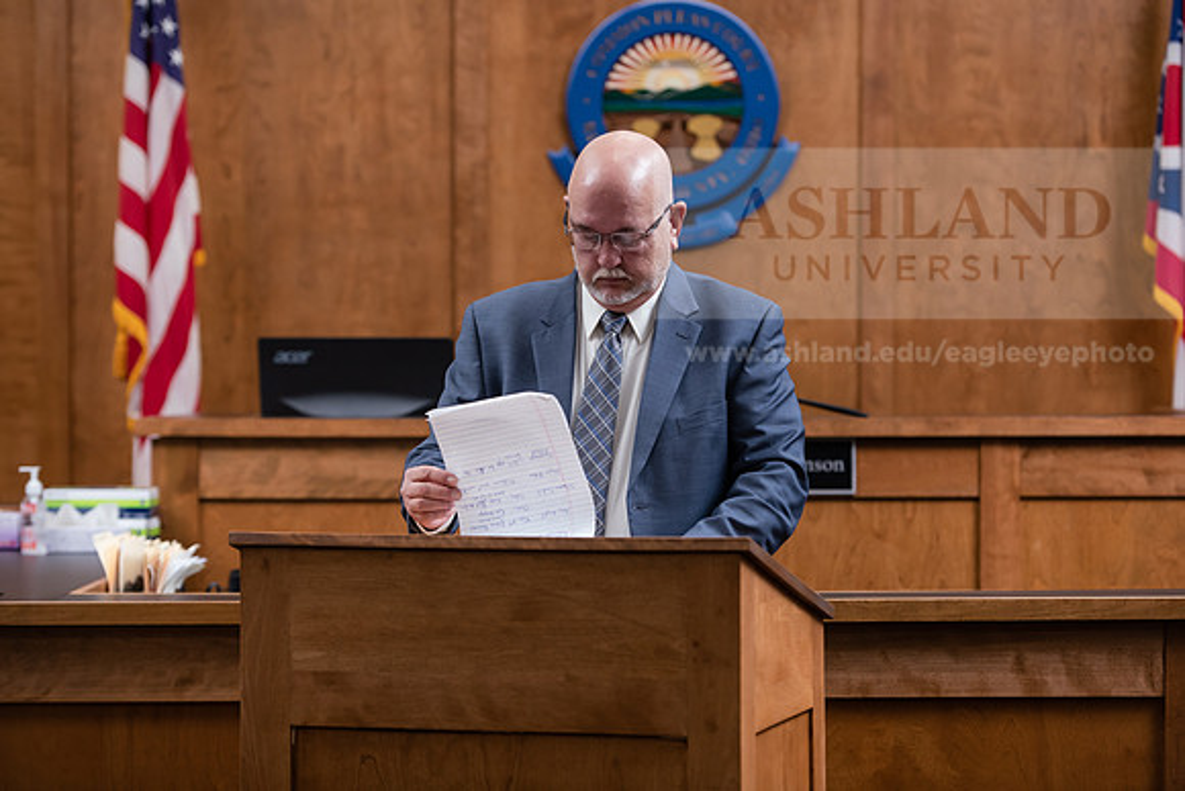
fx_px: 3457
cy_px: 396
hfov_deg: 19.5
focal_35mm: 105
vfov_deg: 13.0
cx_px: 592
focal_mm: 105
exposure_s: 1/200
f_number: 3.5
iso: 800
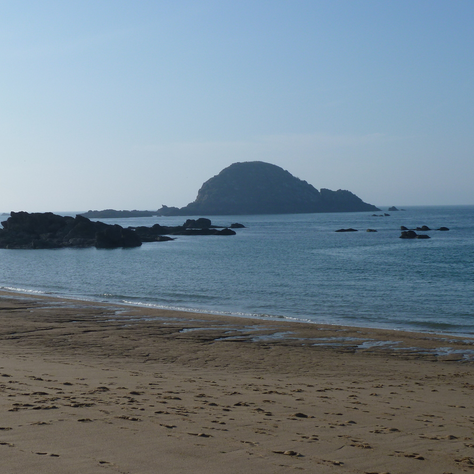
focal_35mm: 62
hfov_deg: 27.6
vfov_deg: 27.7
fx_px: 961
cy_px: 239
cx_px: 167
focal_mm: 8.5
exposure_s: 1/640
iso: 80
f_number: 5.6
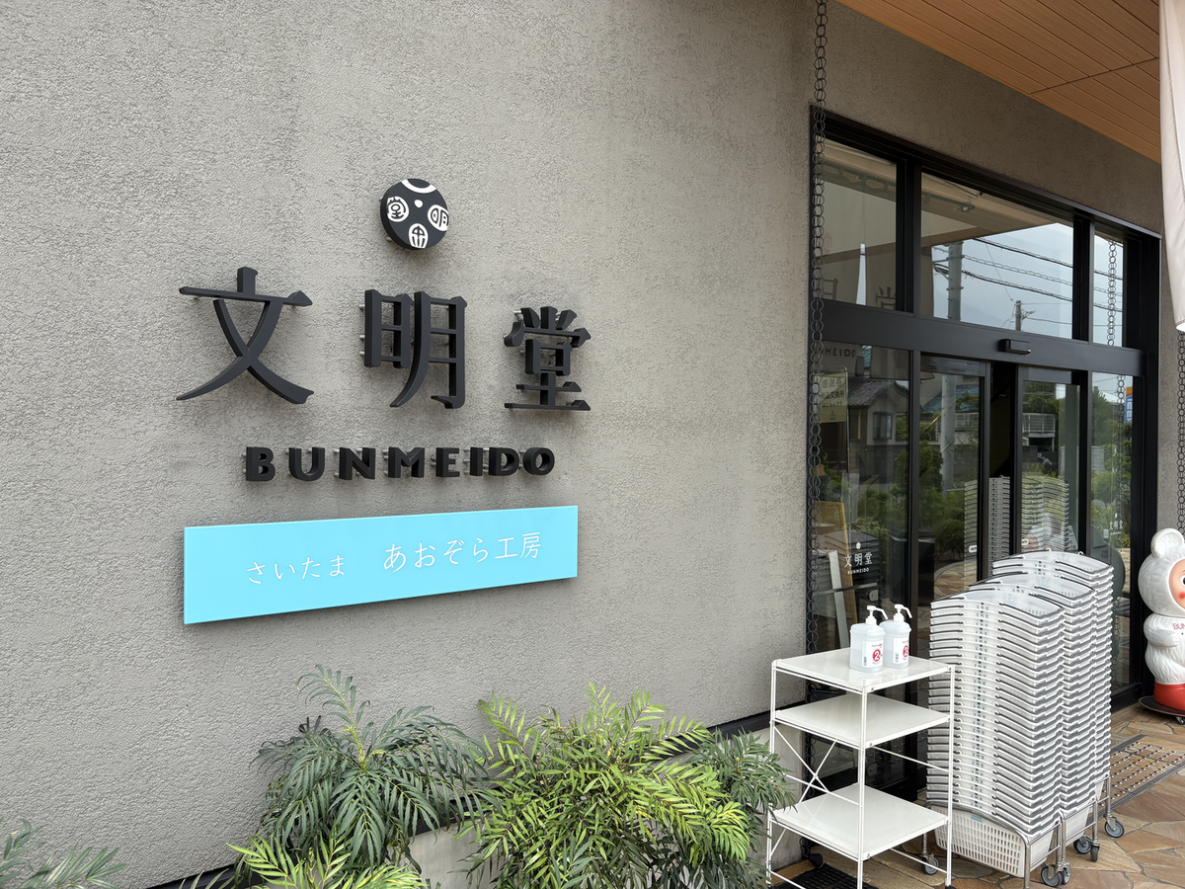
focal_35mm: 26
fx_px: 890
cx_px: 592
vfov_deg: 53.1
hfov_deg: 67.3
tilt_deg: -1.1
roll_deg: +0.6
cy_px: 444
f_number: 1.6
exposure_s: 1/1393
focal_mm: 5.96
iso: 50
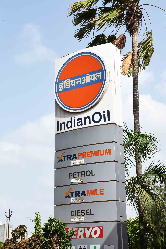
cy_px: 149
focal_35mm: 54
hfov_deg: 25.2
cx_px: 83
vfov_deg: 37.0
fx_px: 371
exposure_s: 1/400
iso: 200
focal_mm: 29
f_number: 10
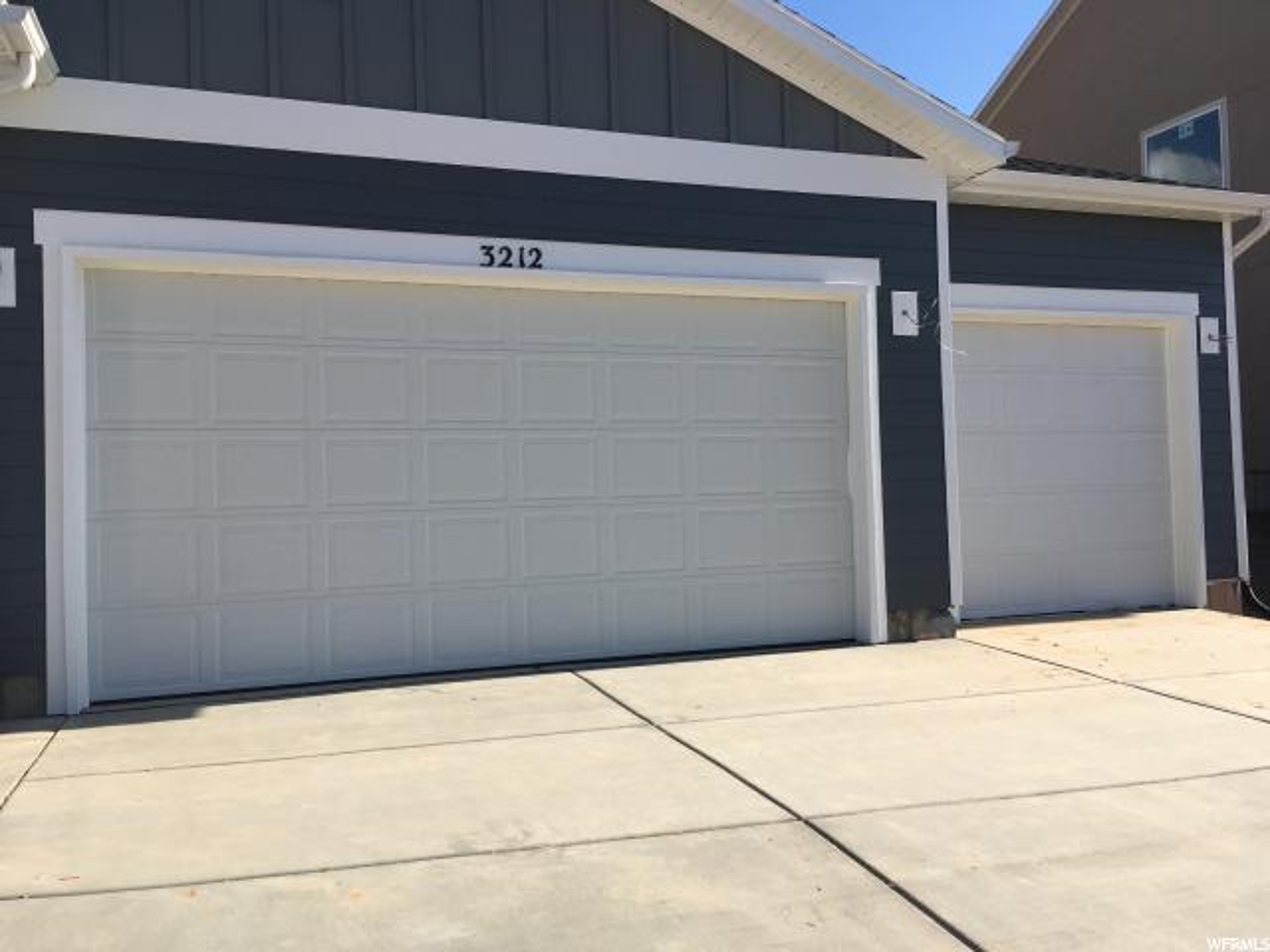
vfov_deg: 48.2
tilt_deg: +0.4
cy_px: 476
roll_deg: +2.6
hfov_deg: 61.7
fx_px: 1064
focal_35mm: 29
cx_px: 635
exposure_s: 1/1972
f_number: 2.2
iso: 25
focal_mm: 4.15
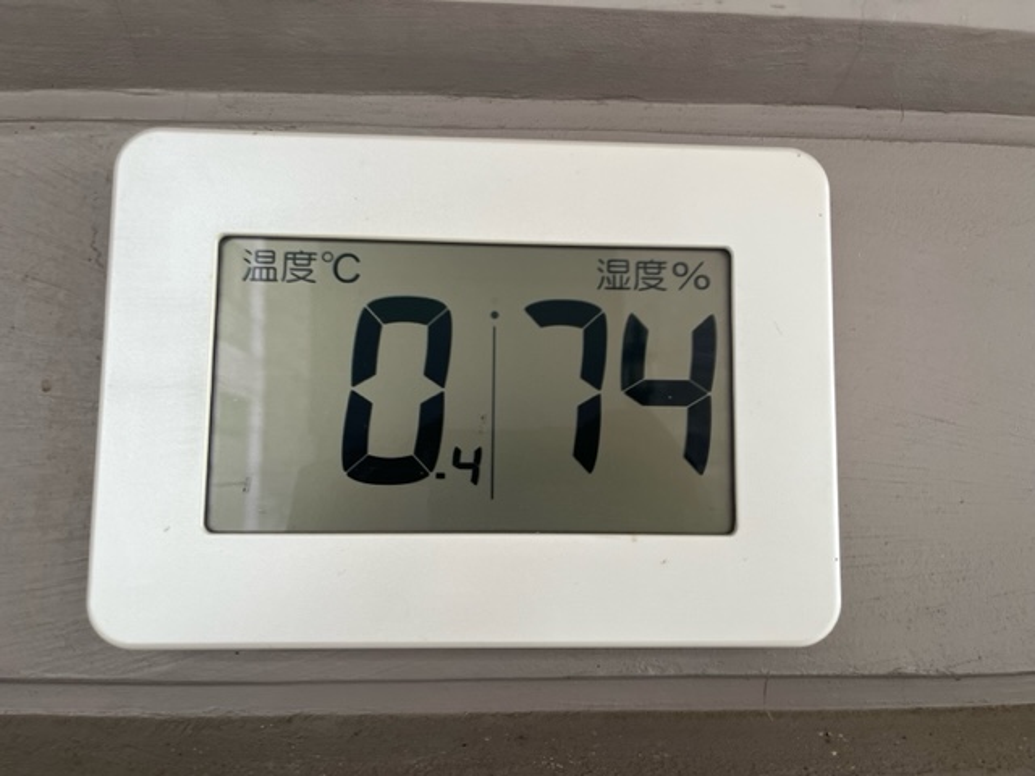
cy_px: 388
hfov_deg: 67.3
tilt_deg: +6.3
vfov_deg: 53.1
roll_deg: +0.4
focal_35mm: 26
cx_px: 518
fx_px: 777
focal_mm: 5.1
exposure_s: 1/121
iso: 125
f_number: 1.6
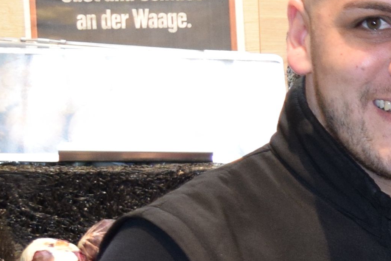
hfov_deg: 9.1
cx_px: 861
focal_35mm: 209
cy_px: 414
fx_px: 2270
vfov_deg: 6.5
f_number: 5.6
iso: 800
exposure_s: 1/125
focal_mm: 24
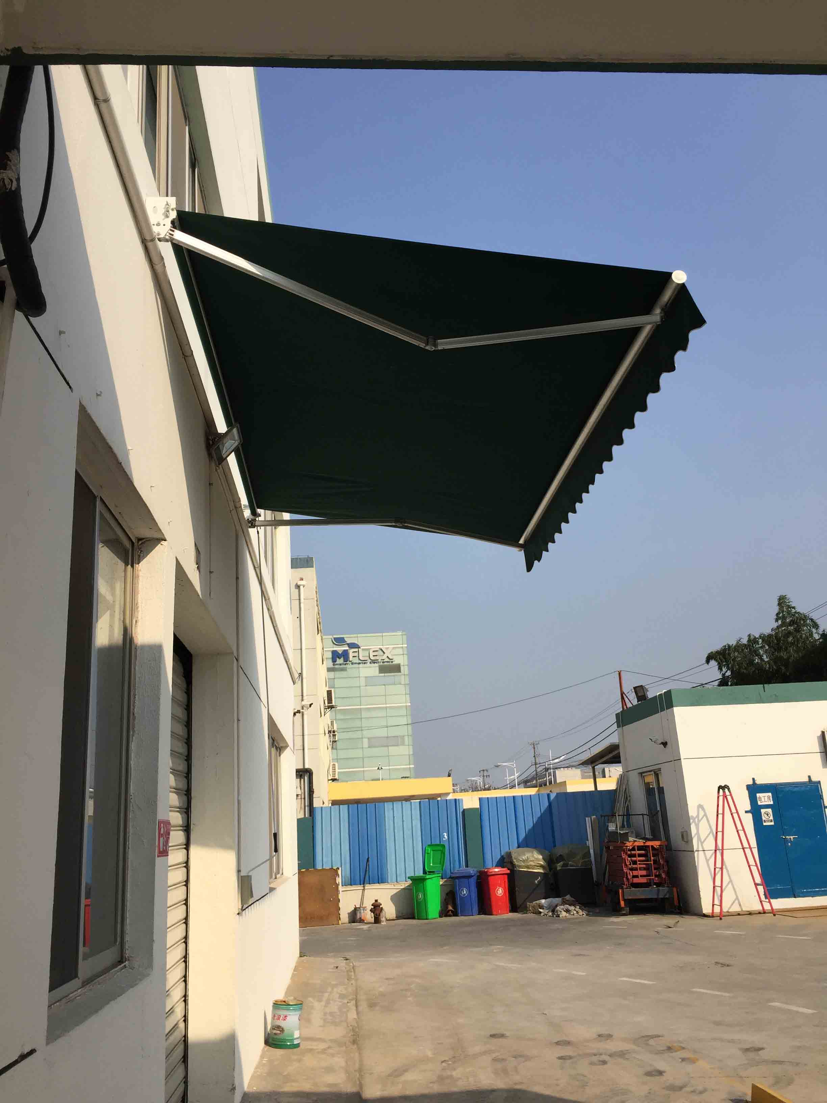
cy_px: 552
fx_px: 924
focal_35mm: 29
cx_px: 414
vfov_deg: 61.7
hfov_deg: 48.2
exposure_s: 1/2639
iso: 32
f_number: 2.2
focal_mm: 4.15
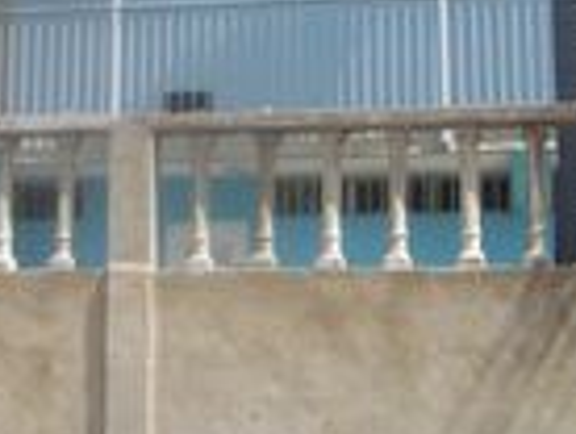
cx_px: 71
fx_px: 1734
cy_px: 17
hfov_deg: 18.6
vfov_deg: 14.1
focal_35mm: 104
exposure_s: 1/502
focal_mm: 6
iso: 80
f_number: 4.8
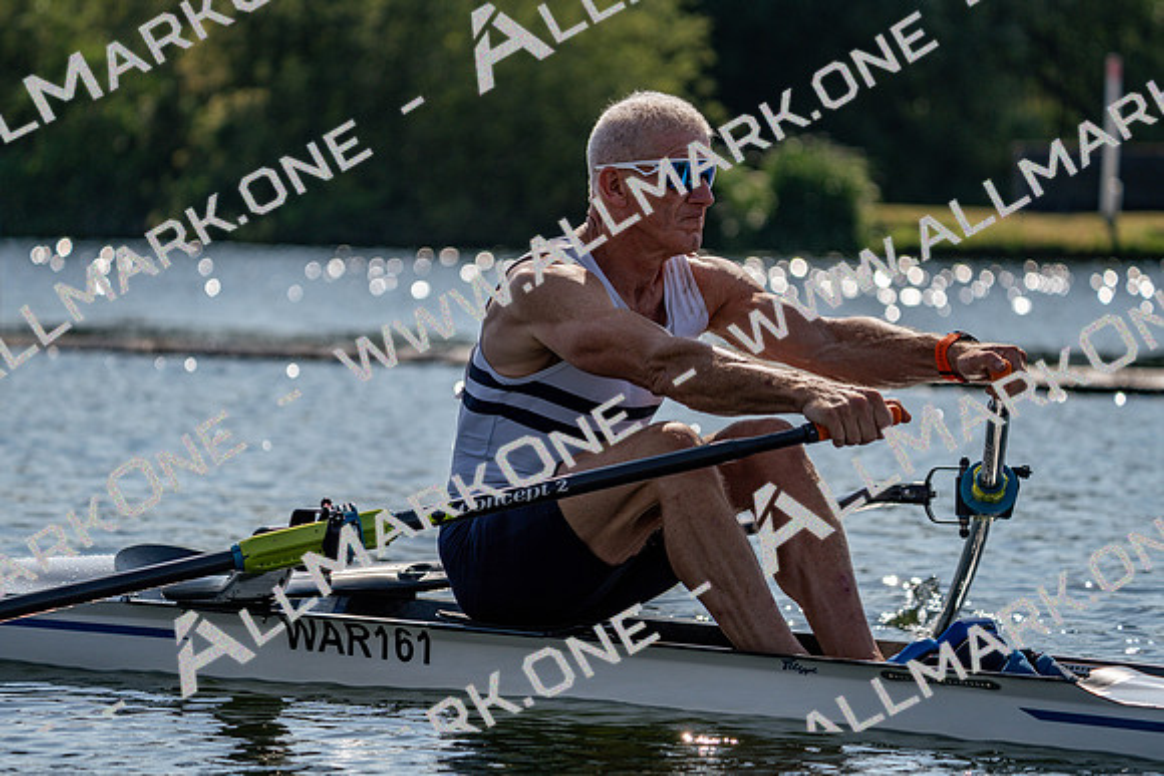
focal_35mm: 200
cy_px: 388
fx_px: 6468
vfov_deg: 6.9
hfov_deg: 10.3
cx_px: 582
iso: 100
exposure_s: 1/1600
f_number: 5.6
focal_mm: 200
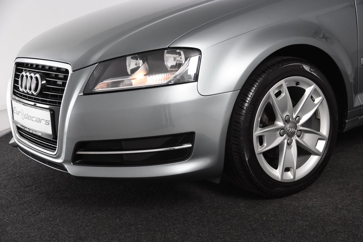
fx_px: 514
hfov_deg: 38.9
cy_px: 121
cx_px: 182
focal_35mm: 51
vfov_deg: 26.5
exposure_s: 1/100
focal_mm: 34
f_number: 5
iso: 1600
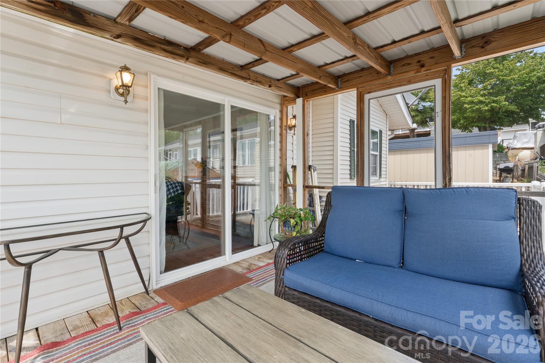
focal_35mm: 16
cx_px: 272
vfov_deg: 72.4
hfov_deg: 95.3
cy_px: 182
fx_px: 248
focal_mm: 16.4
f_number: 13
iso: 200
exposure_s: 1/40
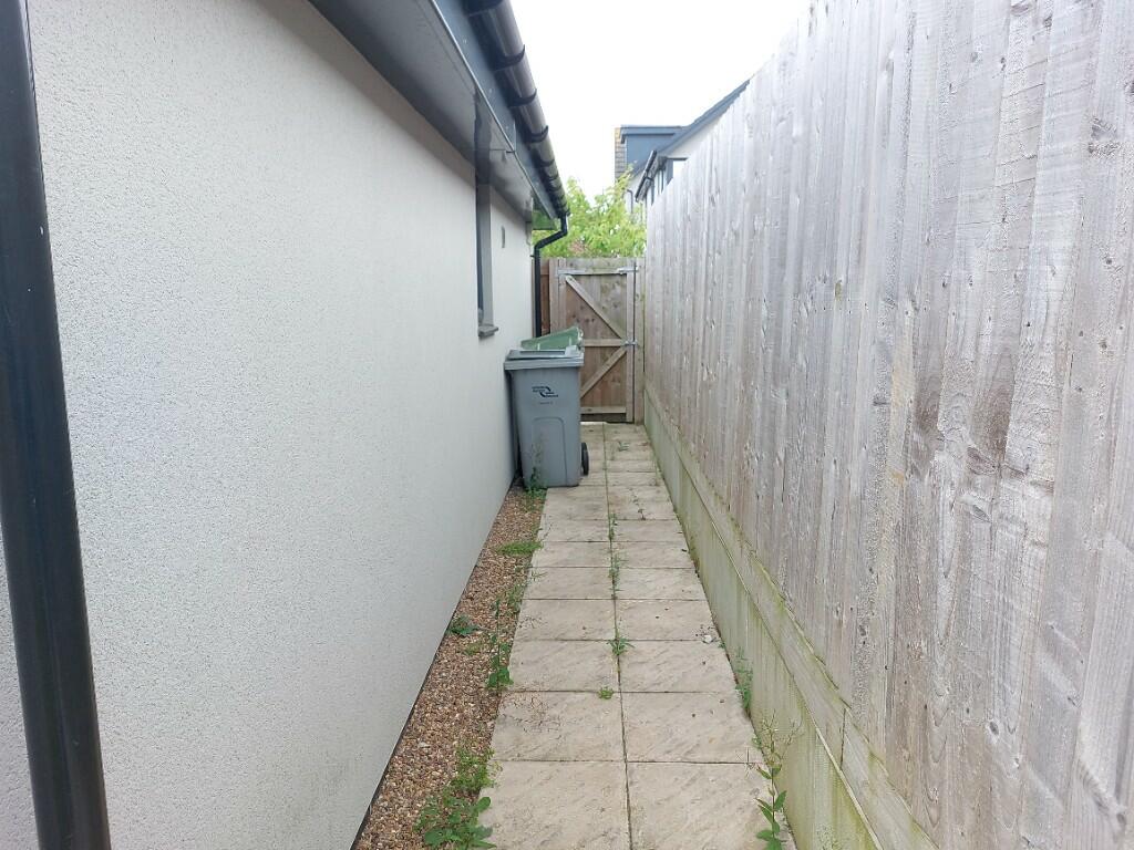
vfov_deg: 54.9
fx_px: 819
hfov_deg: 69.4
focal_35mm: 25
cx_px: 567
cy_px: 425
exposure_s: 1/101
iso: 26
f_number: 1.8
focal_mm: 5.23
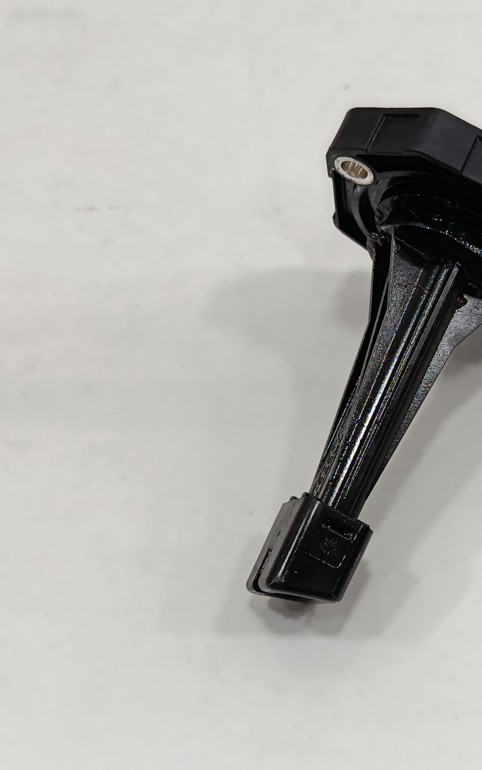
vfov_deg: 40.3
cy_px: 388
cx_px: 421
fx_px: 1051
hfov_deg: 25.2
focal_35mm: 50
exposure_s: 1/100
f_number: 1.7
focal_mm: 5.24
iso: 848
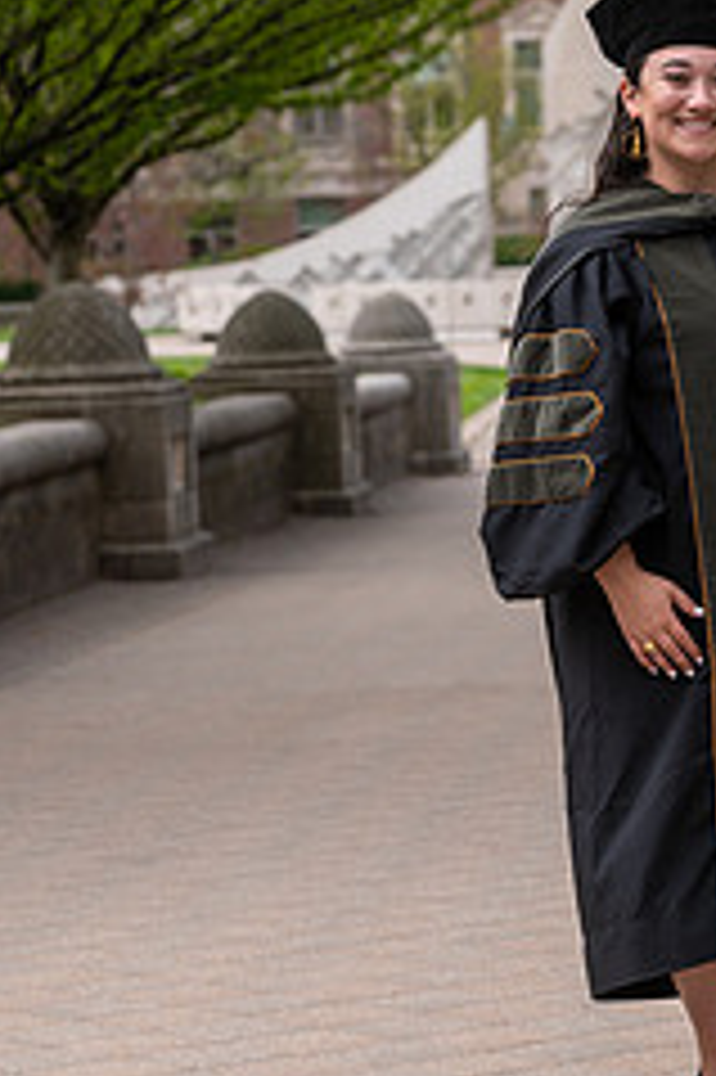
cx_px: 597
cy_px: 347
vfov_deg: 12.7
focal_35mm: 162
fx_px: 4840
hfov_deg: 8.4
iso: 125
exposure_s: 1/500
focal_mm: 86
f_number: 4.5
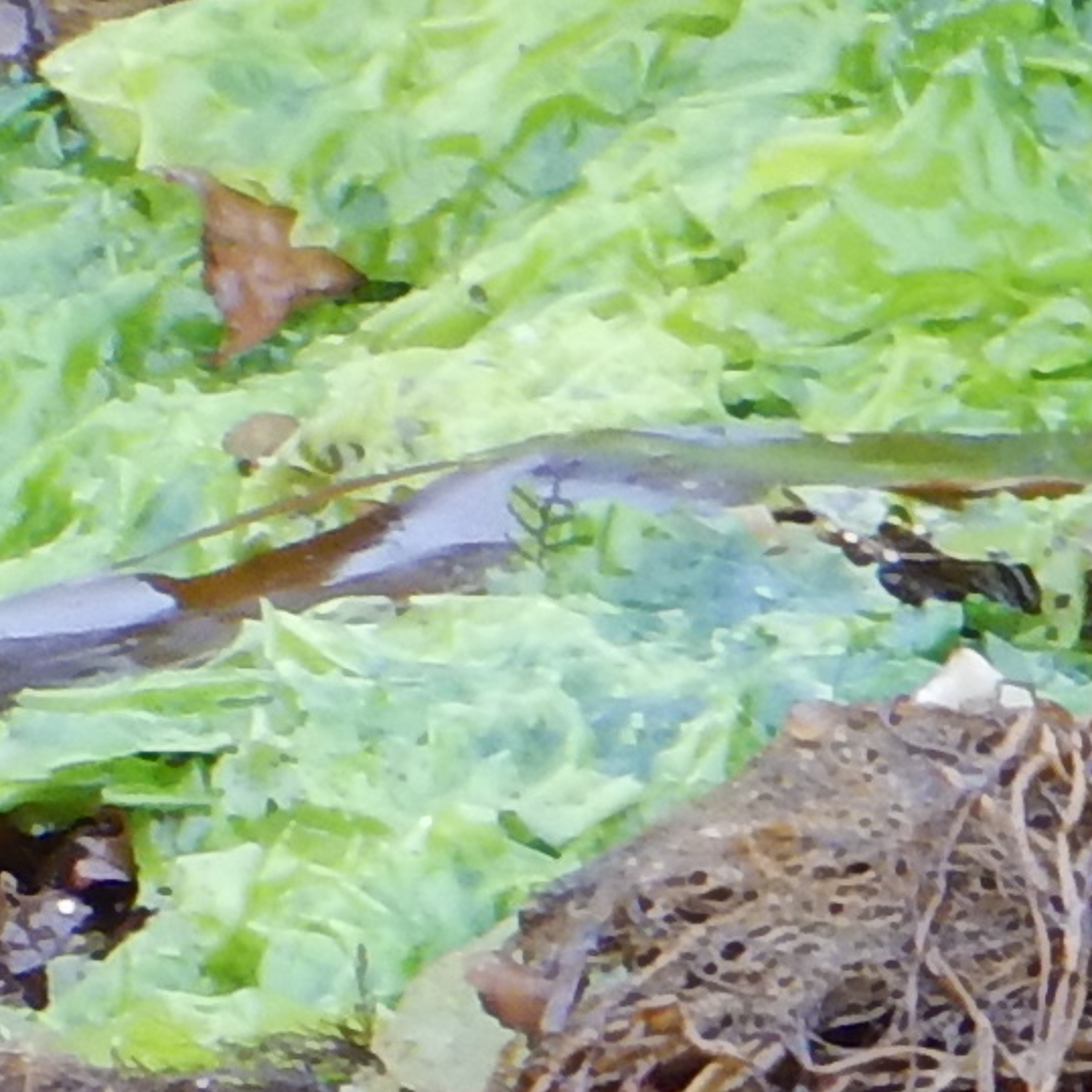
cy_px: 3396
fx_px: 16453
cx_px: 3934
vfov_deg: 3.7
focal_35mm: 461
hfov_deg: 3.6
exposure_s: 1/30
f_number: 4.4
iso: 160
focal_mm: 11
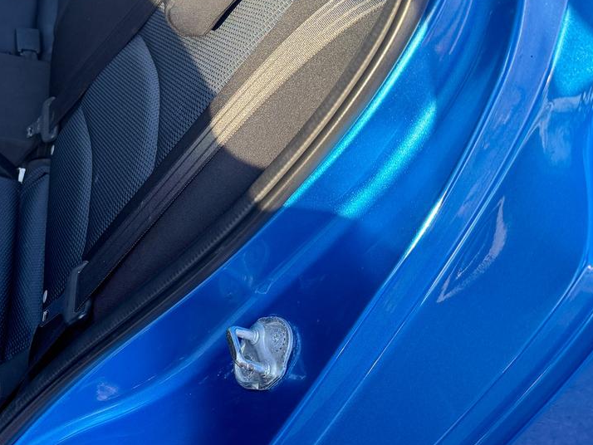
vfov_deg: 32.9
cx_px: 78
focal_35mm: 43
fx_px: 737
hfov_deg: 41.0
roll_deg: -13.5
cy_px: 108
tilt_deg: -37.3
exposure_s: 1/194
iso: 200
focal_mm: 6.76
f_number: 1.78
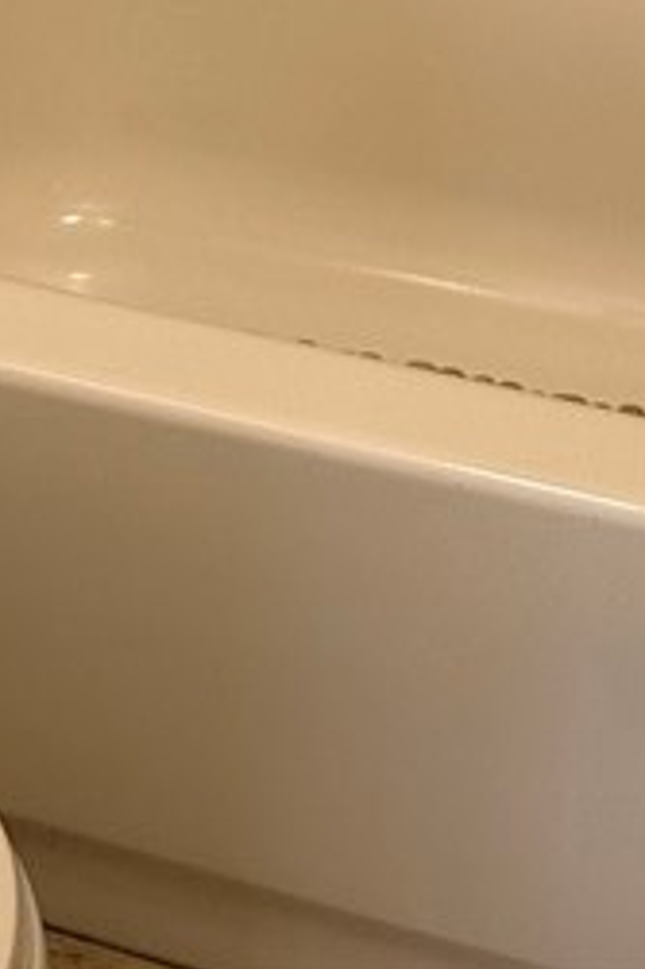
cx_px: 510
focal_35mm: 102
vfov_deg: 15.6
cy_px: -1000
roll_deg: -2.5
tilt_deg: -5.5
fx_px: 2745
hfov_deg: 13.3
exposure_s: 1/120
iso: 80
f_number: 1.78
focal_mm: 6.86
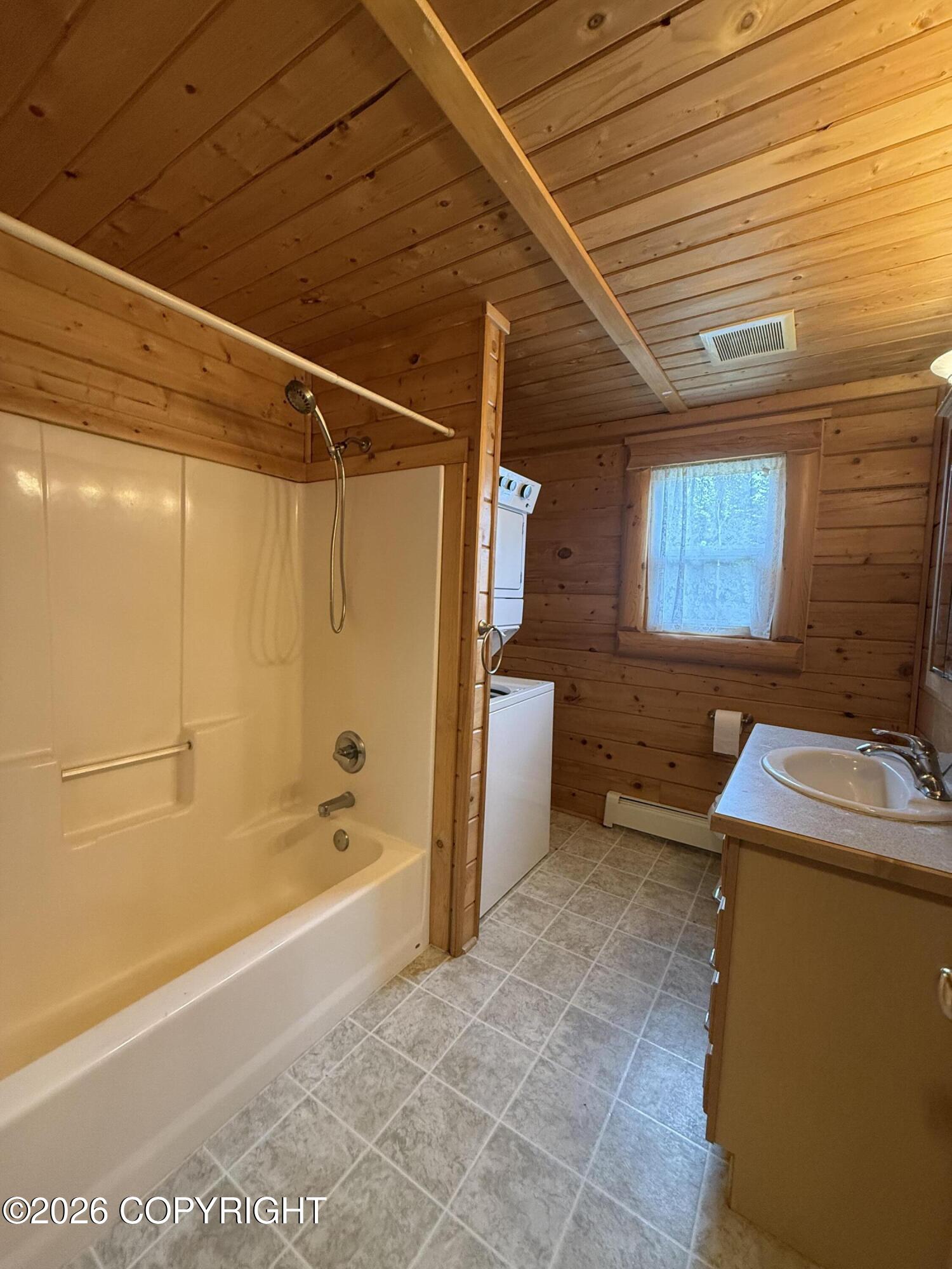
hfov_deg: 85.7
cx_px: 476
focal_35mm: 14
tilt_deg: -3.5
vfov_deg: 102.1
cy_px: 634
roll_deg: -1.5
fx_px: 513
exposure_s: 1/60
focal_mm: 2.22
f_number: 2.2
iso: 400
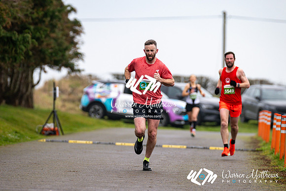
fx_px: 2858
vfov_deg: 3.8
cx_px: 143
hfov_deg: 5.7
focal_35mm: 360
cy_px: 96
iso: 280
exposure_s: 1/1600
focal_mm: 240
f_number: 2.8
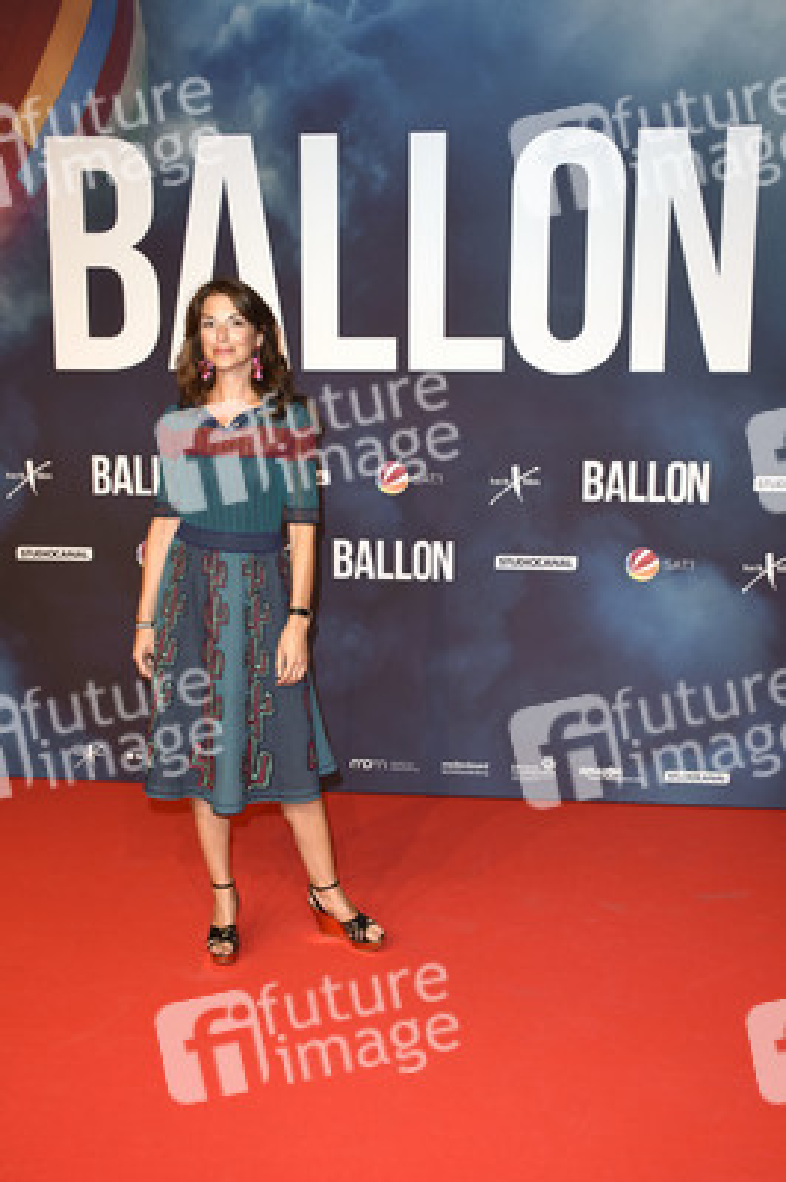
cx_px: 393
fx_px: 1181
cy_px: 591
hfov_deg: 36.8
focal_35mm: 36
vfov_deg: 53.2
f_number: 6.3
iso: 320
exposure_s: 1/100
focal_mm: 24
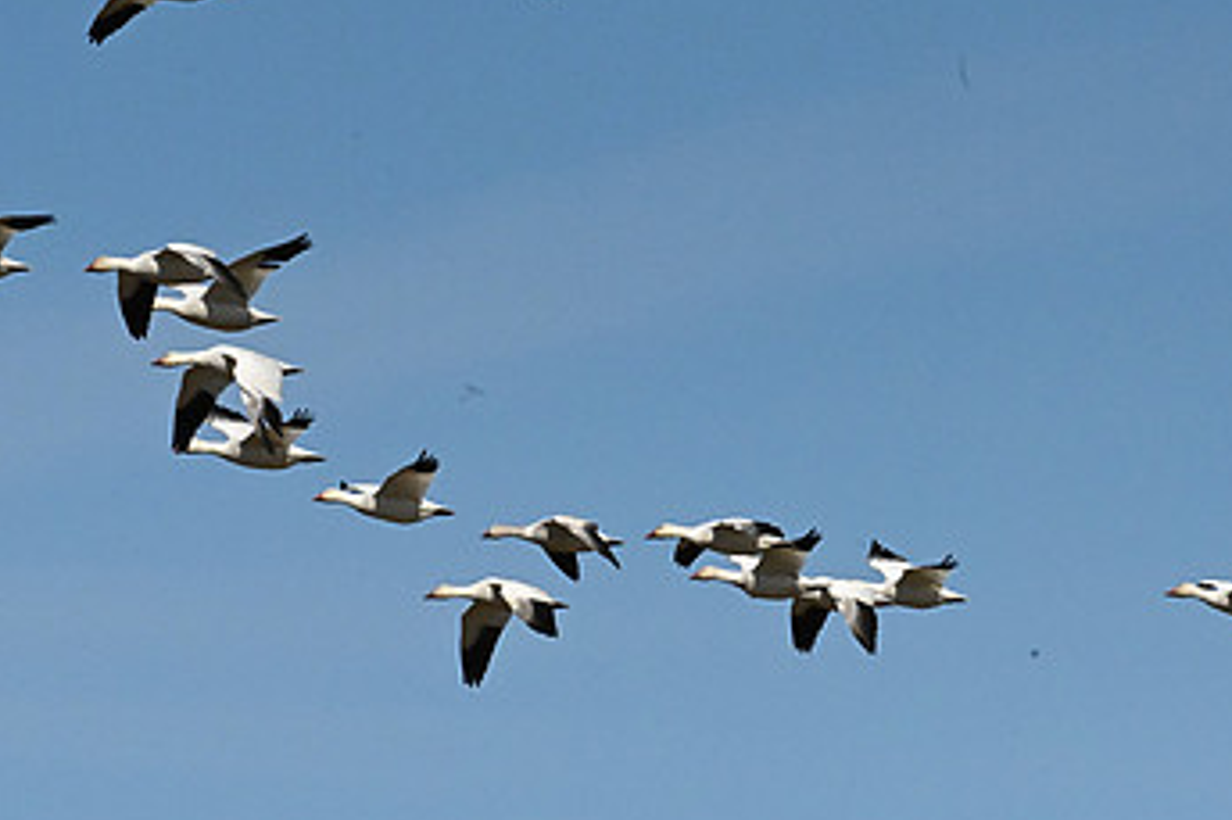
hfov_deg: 2.0
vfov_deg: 1.4
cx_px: 720
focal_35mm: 1012
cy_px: 220
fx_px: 34615
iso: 6400
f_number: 22
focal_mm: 600
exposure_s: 1/8000
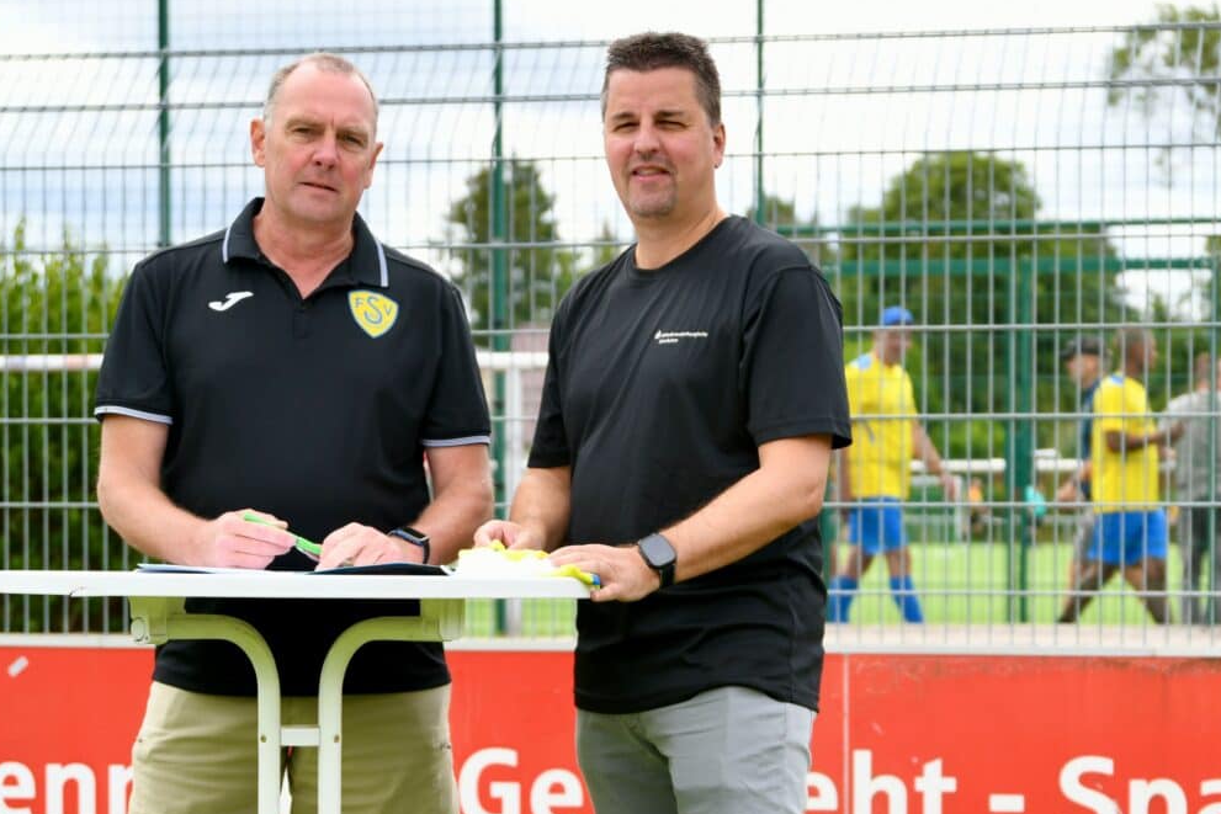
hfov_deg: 21.9
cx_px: 718
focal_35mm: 93
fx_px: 3154
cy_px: 716
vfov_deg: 14.6
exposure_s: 1/1250
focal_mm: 45
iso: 200
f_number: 2.8
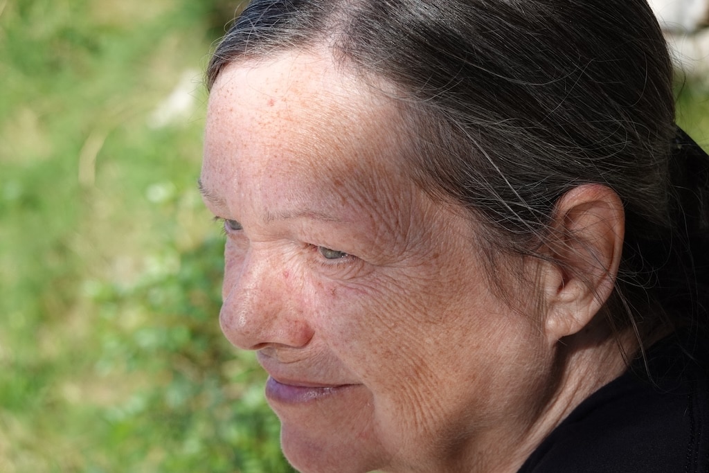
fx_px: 2442
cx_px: 354
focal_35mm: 124
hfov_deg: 16.5
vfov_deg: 11.1
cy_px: 236
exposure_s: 1/320
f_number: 4.5
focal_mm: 45.23
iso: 100
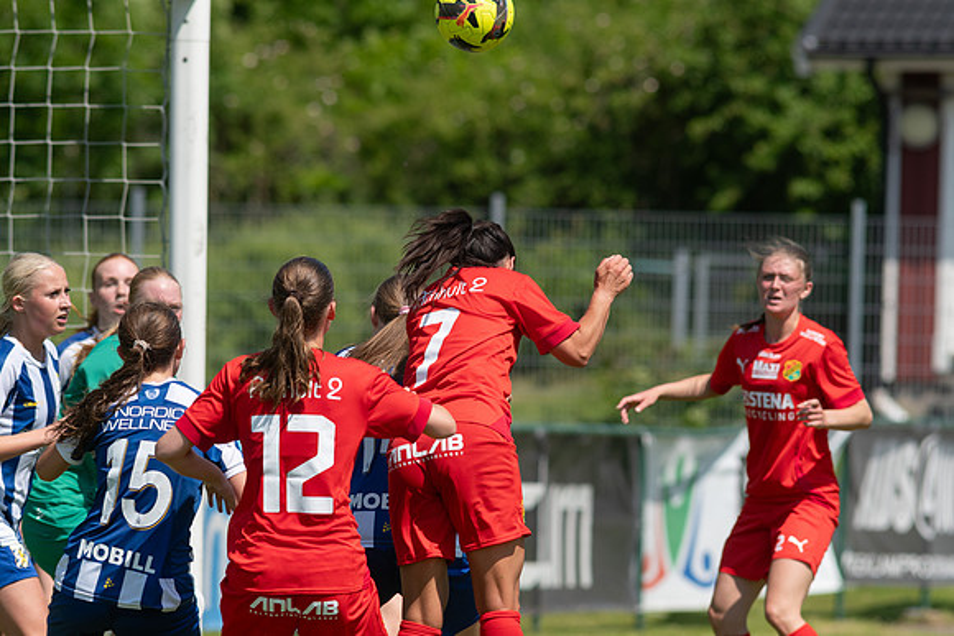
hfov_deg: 4.6
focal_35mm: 450
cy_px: 318
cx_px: 477
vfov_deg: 3.1
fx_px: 11927
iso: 220
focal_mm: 300
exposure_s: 1/2000
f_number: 4.5
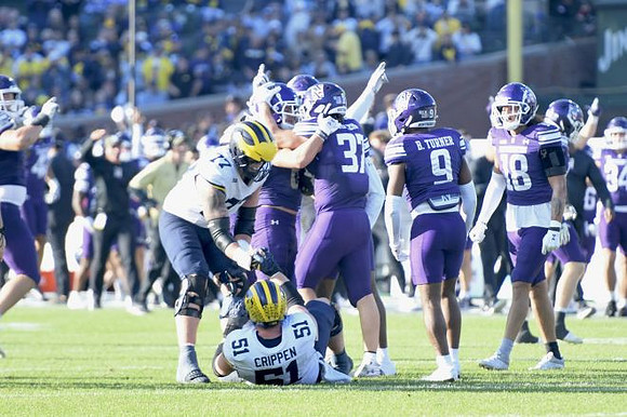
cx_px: 314
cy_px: 208
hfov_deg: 6.9
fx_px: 5222
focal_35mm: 300
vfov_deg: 4.6
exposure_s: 1/1250
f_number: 2.8
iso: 640
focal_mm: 200
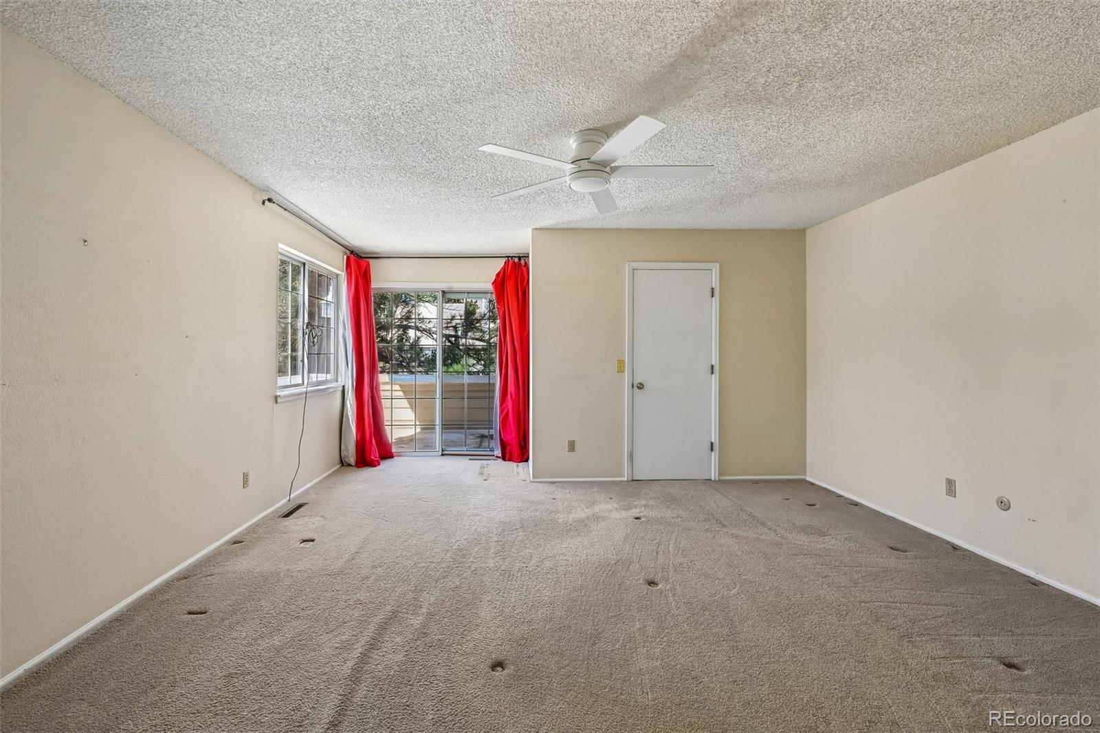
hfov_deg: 100.4
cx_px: 550
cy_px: 366
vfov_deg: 77.3
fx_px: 458
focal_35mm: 15
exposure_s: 1/40
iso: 400
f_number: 11
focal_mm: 15
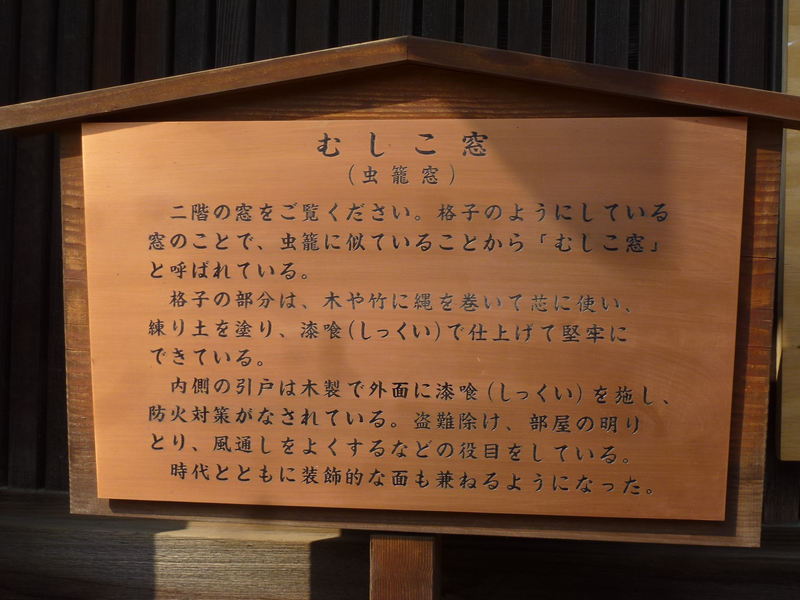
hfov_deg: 42.1
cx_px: 400
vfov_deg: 32.2
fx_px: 1040
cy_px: 300
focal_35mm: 45
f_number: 4
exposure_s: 1/500
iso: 100
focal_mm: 8
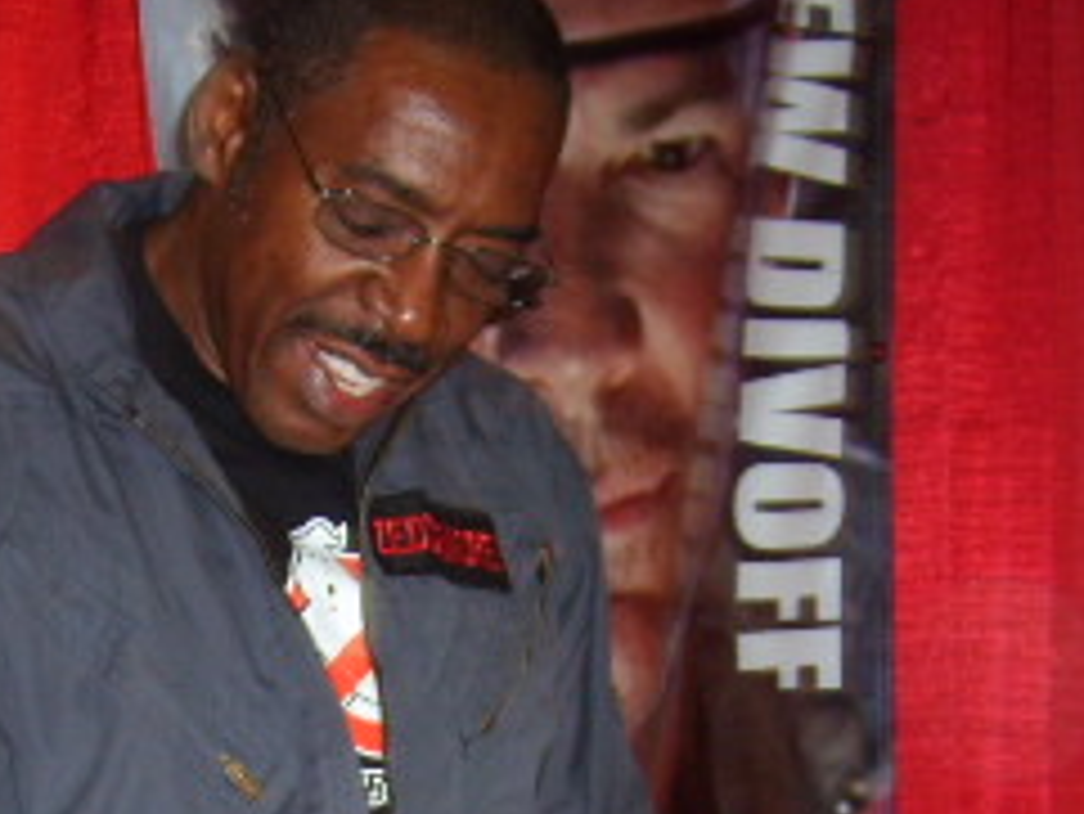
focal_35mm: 65
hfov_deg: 29.3
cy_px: 693
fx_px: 2036
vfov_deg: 22.2
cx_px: 265
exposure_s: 1/45
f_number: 2.8
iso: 100
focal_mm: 5.8
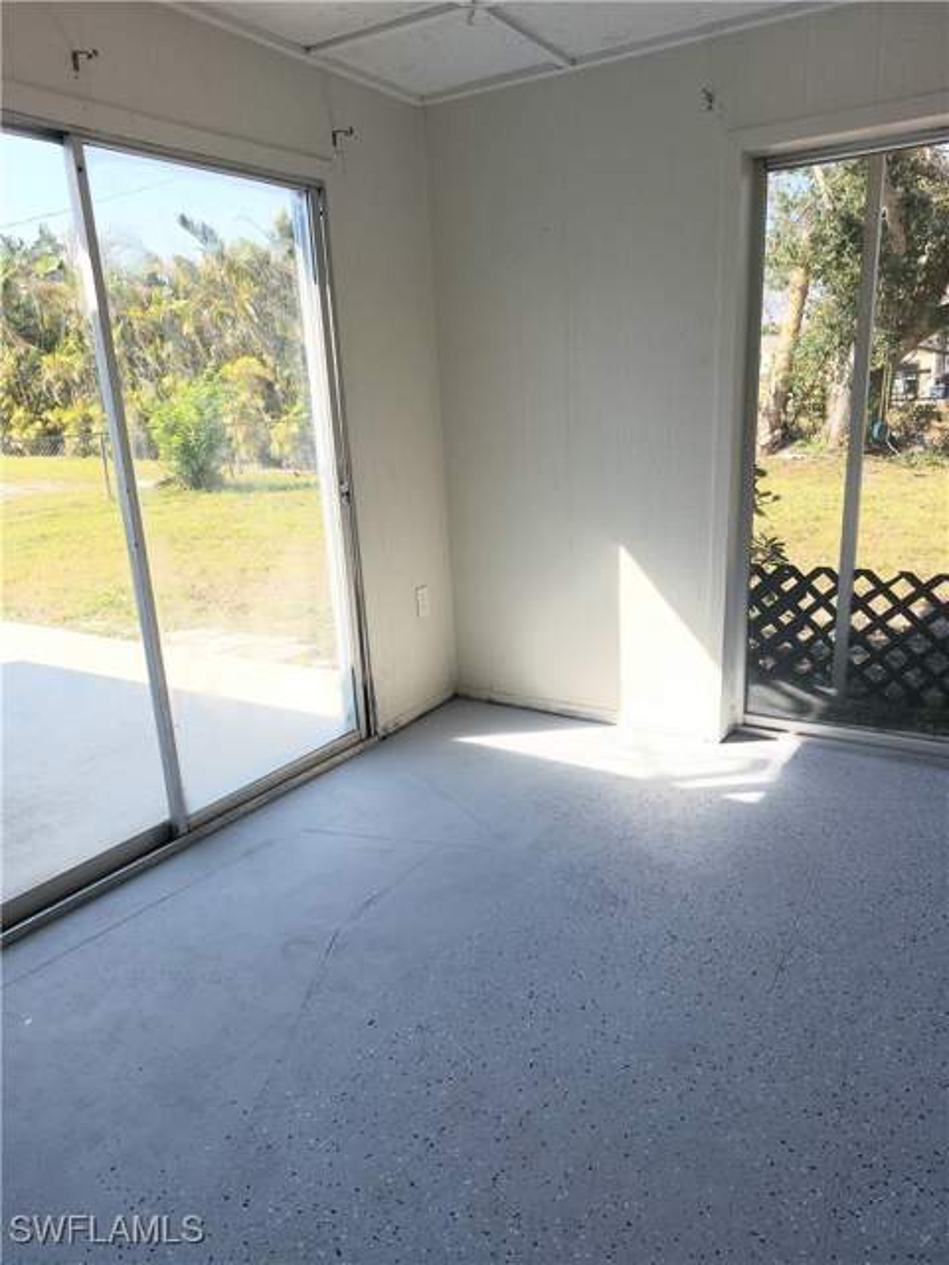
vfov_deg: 71.6
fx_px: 877
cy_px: 632
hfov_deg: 56.8
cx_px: 474
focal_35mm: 24
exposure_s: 1/526
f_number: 1.8
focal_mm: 5.23
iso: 25
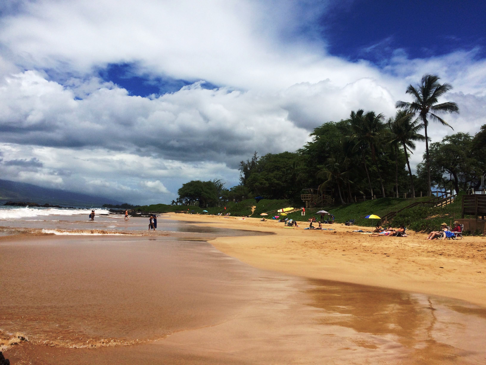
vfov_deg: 48.2
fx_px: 407
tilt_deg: +3.0
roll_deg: -2.4
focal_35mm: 29
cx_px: 243
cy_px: 182
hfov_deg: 61.7
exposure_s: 1/6849
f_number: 2.2
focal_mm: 4.15
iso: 40
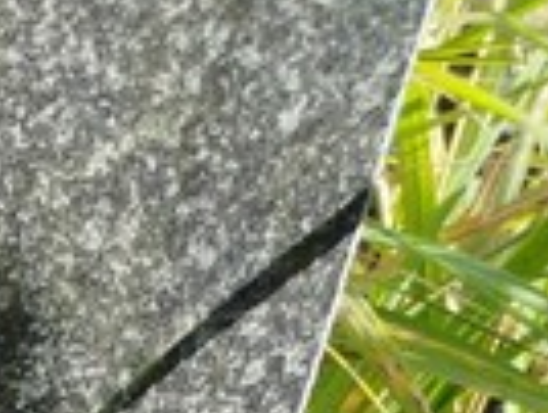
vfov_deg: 9.2
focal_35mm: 143
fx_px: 2268
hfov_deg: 11.2
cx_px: -822
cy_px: 1039
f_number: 1.7
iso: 50
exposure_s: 1/361
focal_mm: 5.31
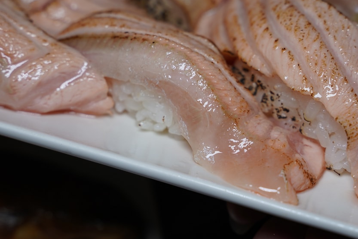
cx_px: 182
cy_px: 92
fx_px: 1074
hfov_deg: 18.9
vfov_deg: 12.7
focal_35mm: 108
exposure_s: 1/160
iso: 100
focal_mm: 75
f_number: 5.6
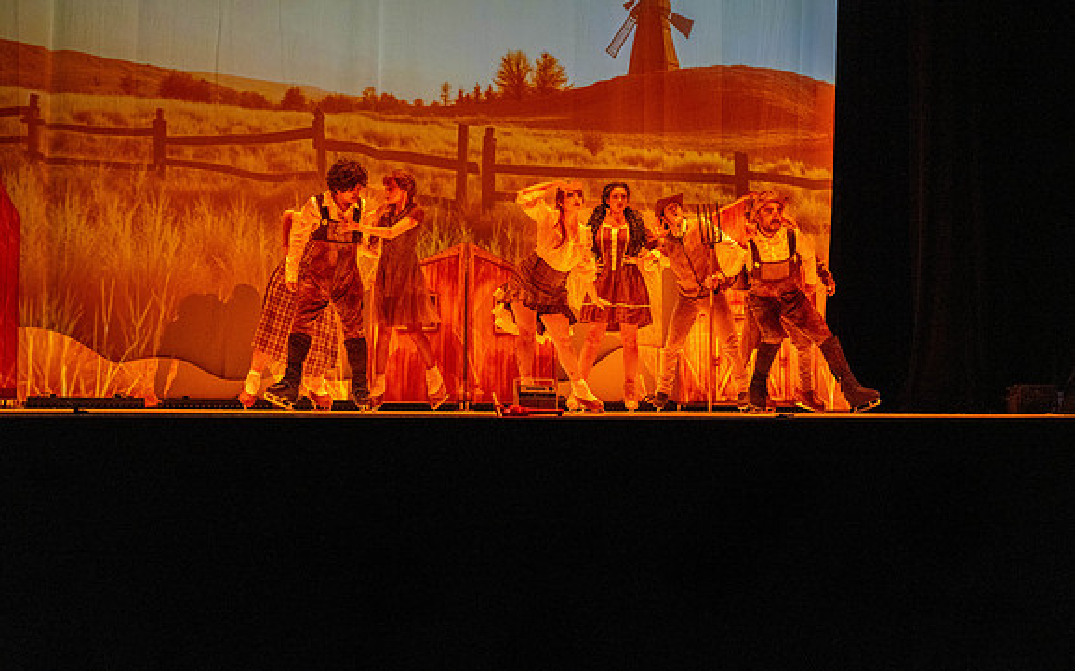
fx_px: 1260
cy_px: 315
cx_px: 538
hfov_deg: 46.2
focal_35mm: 43
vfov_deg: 29.8
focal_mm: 42
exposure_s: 1/640
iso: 10000
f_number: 2.8
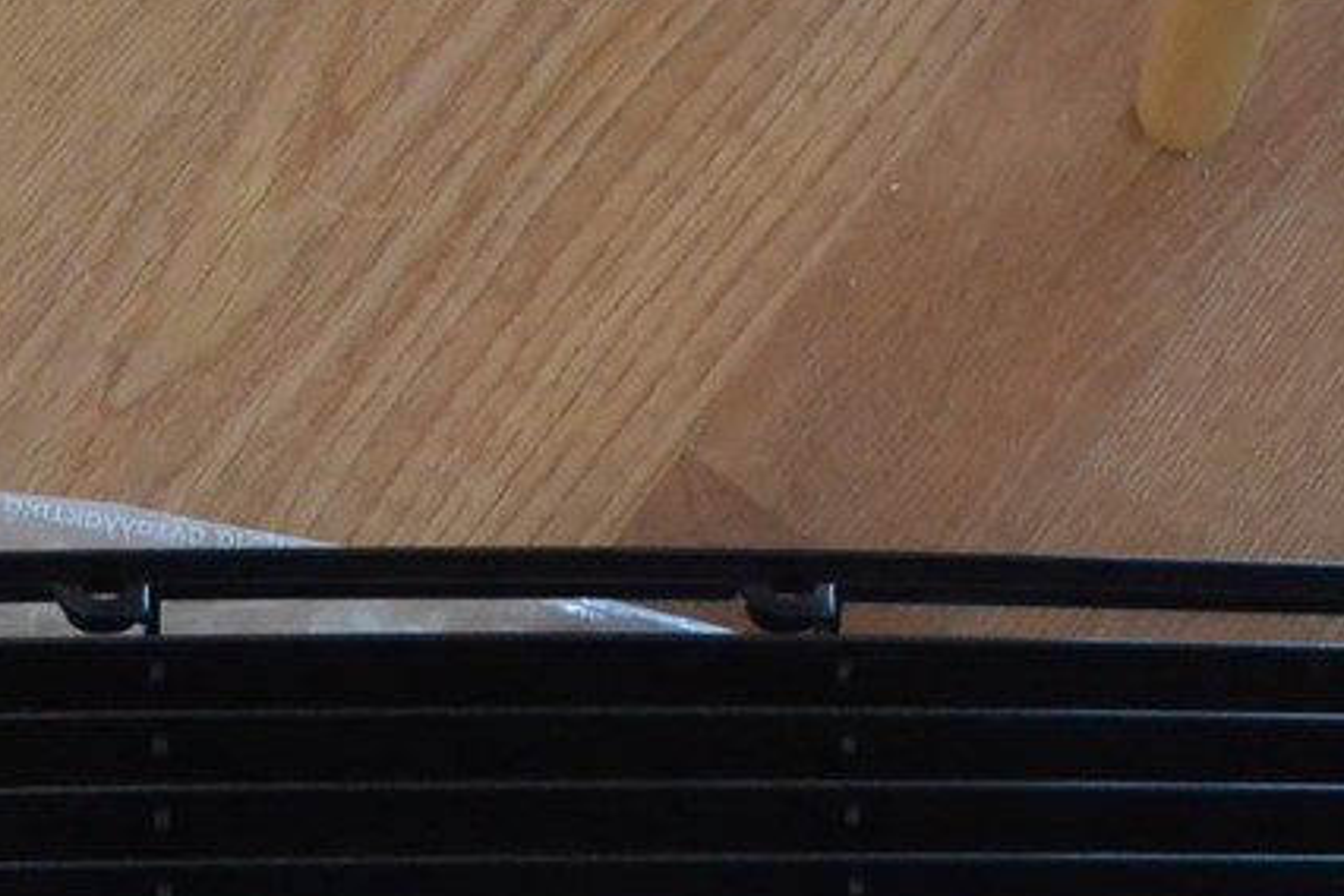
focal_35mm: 114
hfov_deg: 17.2
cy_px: 1000
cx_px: -227
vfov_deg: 11.8
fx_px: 4256
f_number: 4
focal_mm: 24
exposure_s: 1/50
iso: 3200
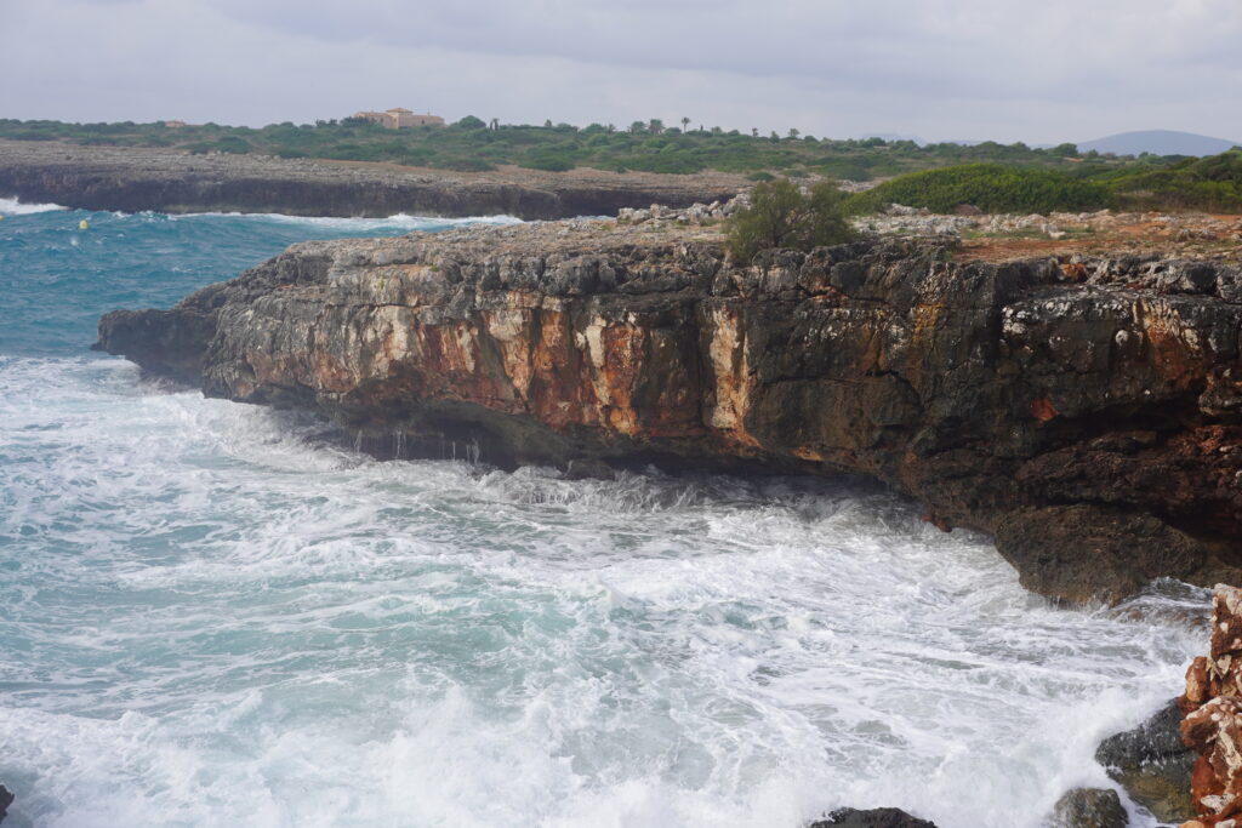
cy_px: 414
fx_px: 1656
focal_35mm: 48
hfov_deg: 41.1
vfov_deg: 28.1
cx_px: 621
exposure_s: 1/125
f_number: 9
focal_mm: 32
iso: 100
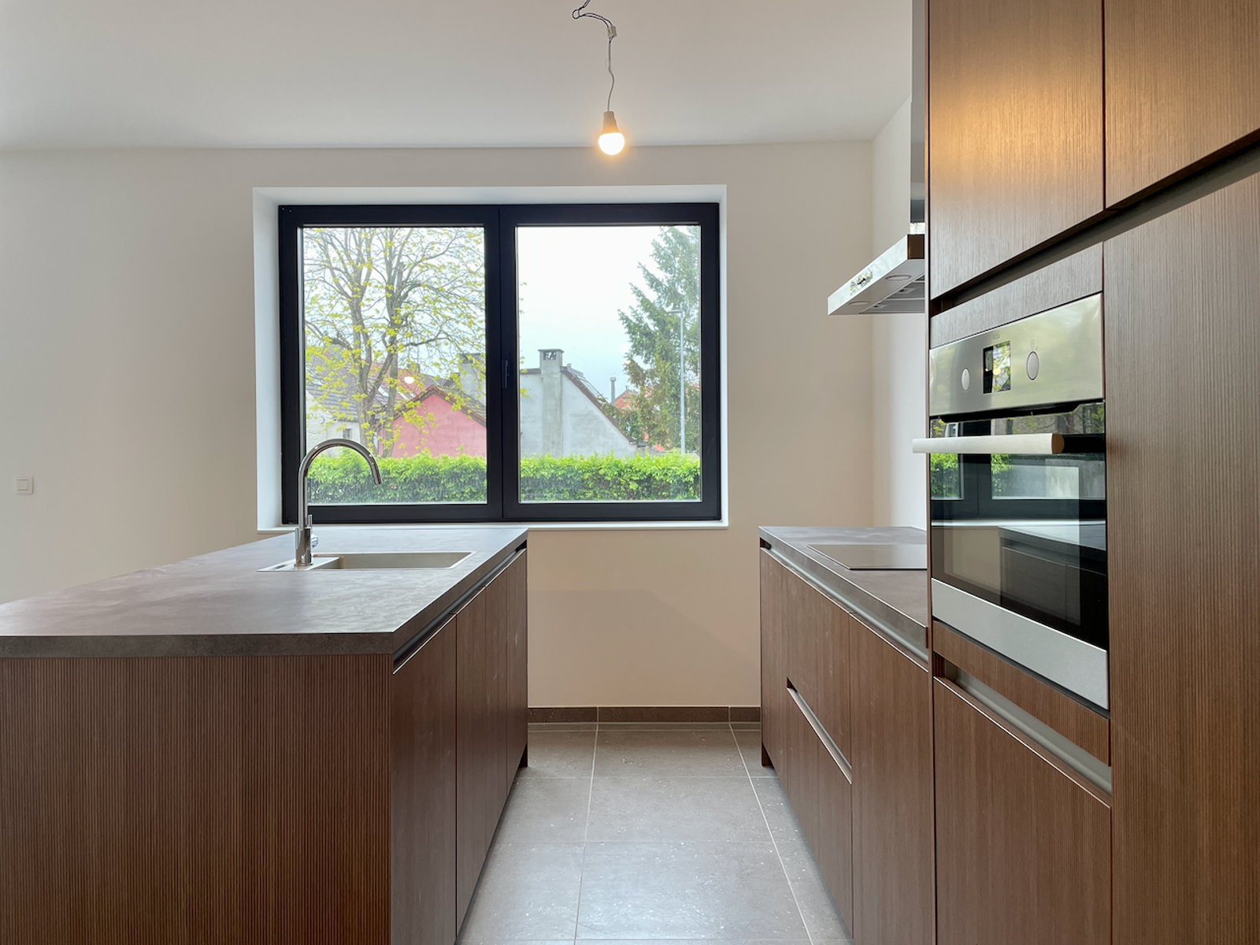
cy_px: 472
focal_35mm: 26
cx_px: 630
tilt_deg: -0.5
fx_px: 946
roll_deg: +0.9
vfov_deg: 53.1
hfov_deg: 67.3
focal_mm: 4.2
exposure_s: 1/100
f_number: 1.6
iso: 50
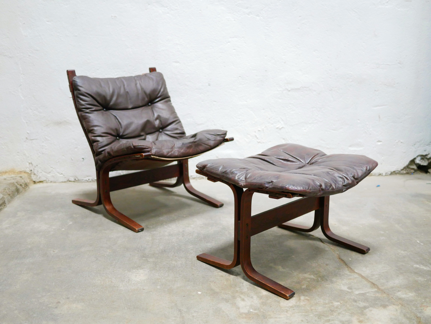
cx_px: 216
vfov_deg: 36.0
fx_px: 498
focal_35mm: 40
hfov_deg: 46.8
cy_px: 162
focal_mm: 20
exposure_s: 1/60
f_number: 1.7
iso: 2000
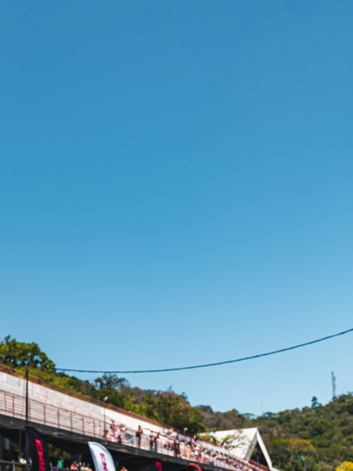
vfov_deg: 34.0
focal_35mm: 52
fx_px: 707
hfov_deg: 27.0
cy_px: 456
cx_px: 33
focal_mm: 25
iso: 125
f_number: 2.8
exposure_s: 1/2000
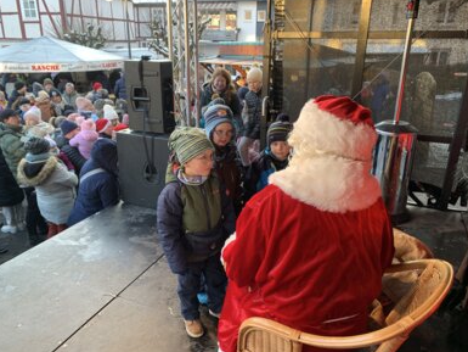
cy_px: 177
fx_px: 365
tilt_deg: -19.3
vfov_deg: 51.4
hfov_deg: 65.3
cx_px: 236
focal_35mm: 27
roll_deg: +0.5
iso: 80
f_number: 1.8
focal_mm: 4.25
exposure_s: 1/100
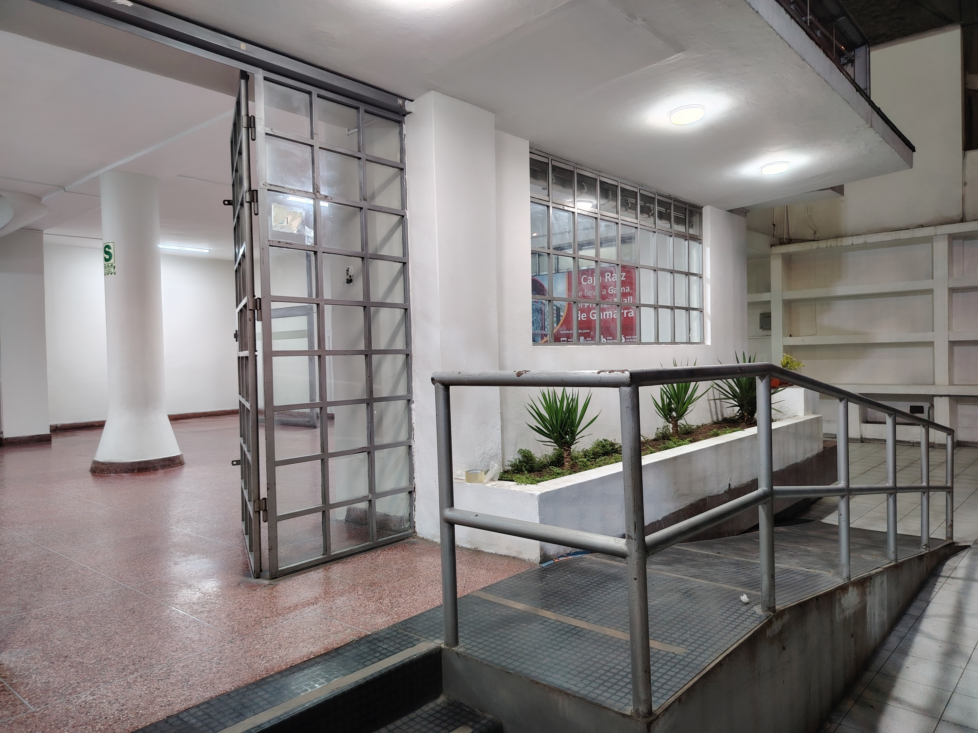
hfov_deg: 71.6
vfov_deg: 56.8
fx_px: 678
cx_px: 489
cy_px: 366
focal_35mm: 24
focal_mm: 5.25
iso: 522
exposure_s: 1/33.3
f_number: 1.75
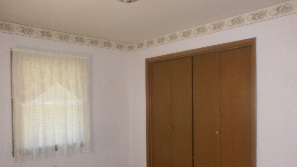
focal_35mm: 30
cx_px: 146
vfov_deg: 38.7
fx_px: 236
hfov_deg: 64.3
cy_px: 104
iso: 125
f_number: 2.9
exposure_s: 1/30
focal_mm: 4.8
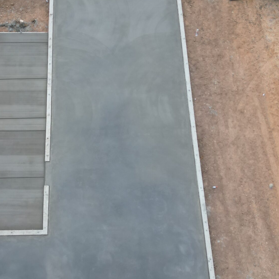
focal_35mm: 49
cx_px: 83
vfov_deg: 34.7
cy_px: 134
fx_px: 447
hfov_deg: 34.2
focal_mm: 6.72
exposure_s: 1/250
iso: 110
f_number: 1.7
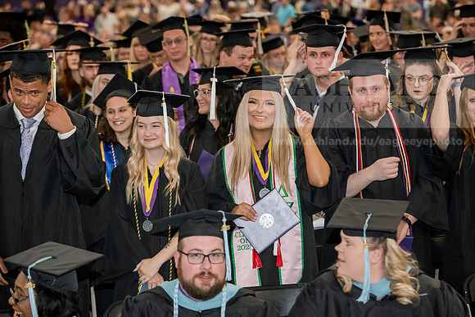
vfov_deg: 12.2
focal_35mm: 112
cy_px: 158
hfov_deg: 18.3
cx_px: 238
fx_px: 1478
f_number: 4.5
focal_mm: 112
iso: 4000
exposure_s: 1/200
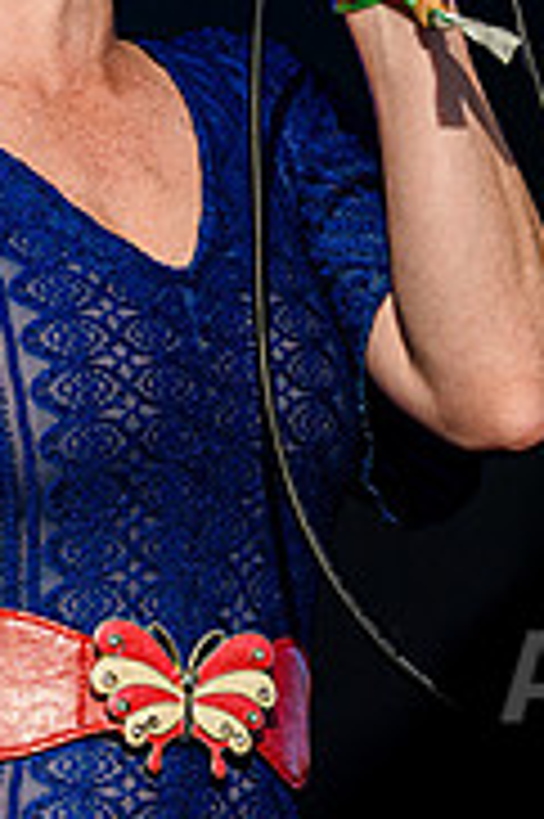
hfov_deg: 3.8
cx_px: 138
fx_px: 8152
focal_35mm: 359
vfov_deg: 5.7
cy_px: 208
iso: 400
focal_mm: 82
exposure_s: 1/4000
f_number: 4
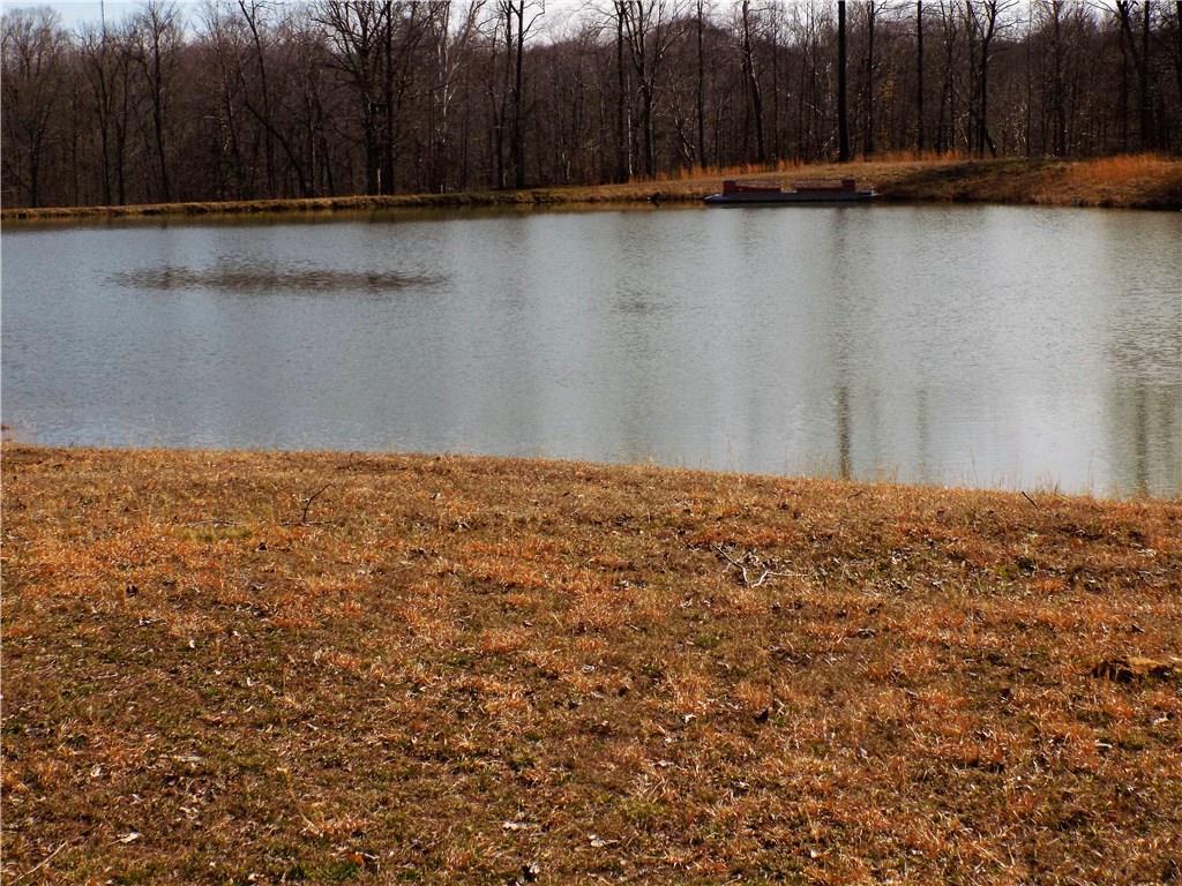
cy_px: 443
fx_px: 2015
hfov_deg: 32.7
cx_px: 591
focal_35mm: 59
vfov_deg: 24.8
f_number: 4
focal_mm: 10.5
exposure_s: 1/1500
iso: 80
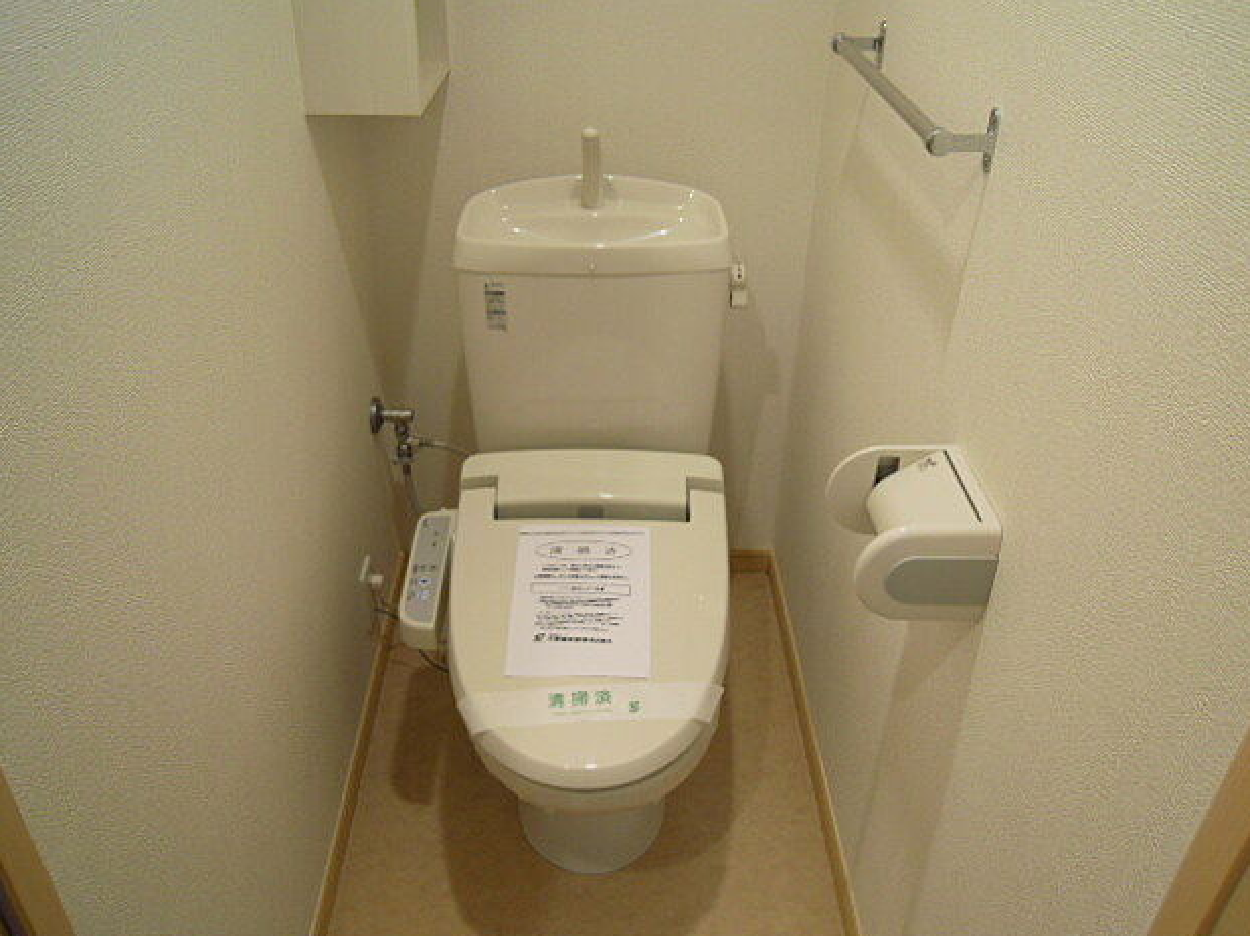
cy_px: 465
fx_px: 1047
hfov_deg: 61.7
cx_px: 613
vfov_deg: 48.2
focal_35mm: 29
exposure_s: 1/30
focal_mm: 5
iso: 200
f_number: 2.7
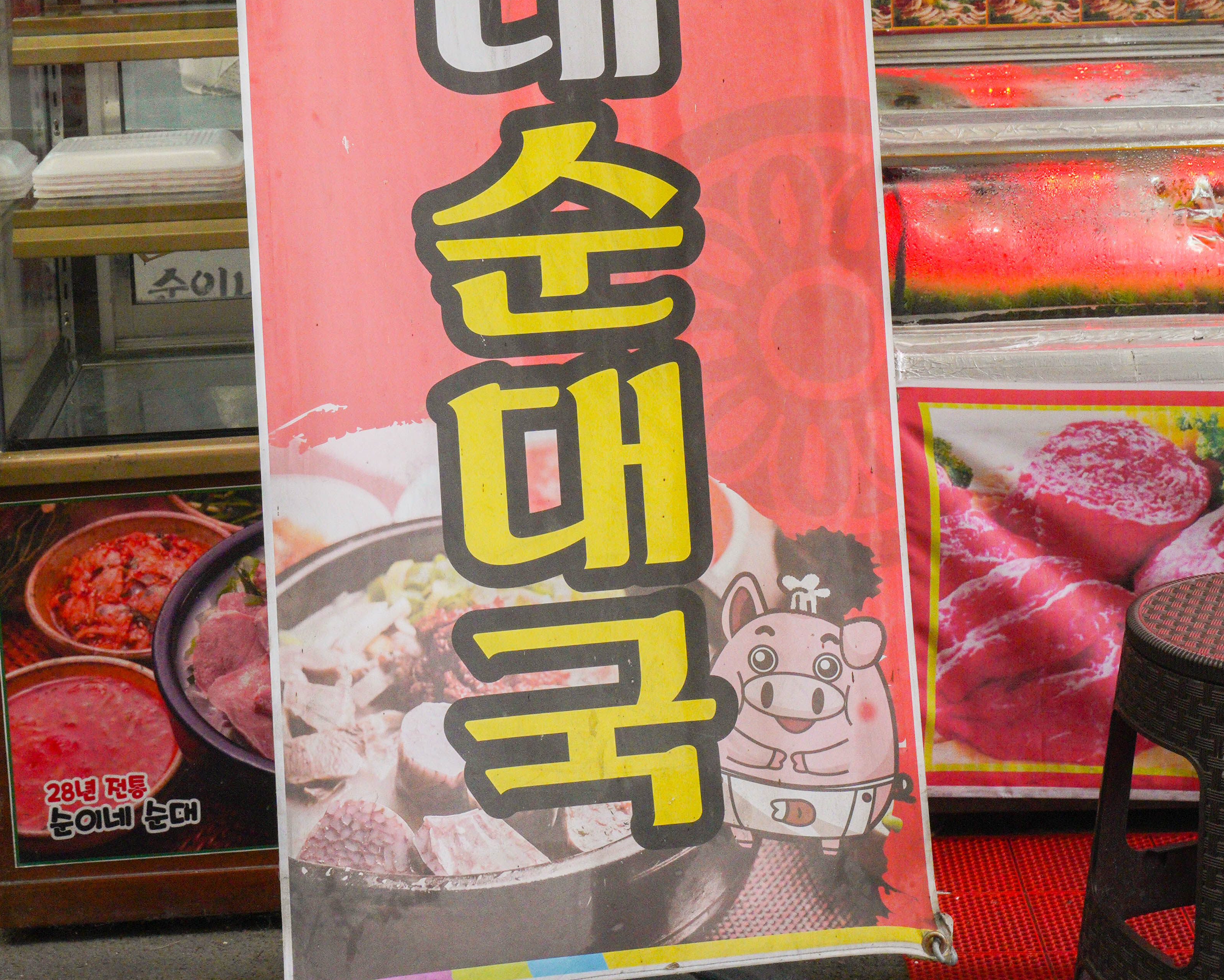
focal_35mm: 78
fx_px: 2826
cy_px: 22
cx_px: 479
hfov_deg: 24.4
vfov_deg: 19.2
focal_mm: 44
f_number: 11
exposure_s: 1/125
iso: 4000
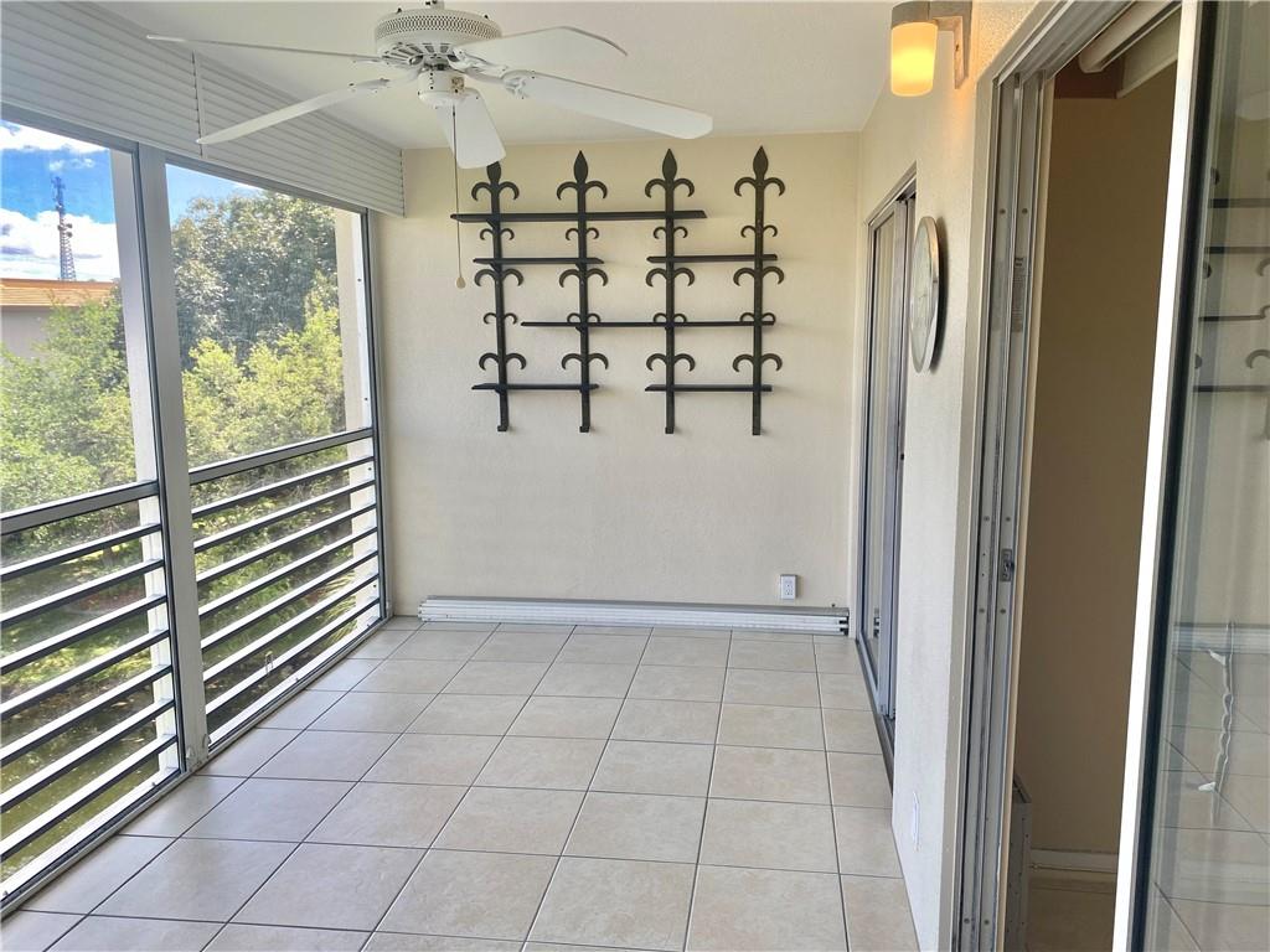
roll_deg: +0.4
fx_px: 954
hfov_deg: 67.3
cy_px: 476
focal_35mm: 26
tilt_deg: -8.3
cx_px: 635
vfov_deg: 53.1
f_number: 1.8
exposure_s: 1/239
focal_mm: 4.25
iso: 32
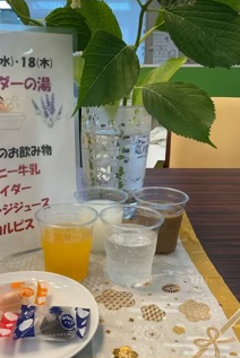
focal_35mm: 38
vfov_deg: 50.6
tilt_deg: -13.6
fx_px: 379
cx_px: 87
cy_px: 166
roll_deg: +0.1
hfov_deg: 34.9
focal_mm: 3
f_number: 1.8
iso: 64
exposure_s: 1/100
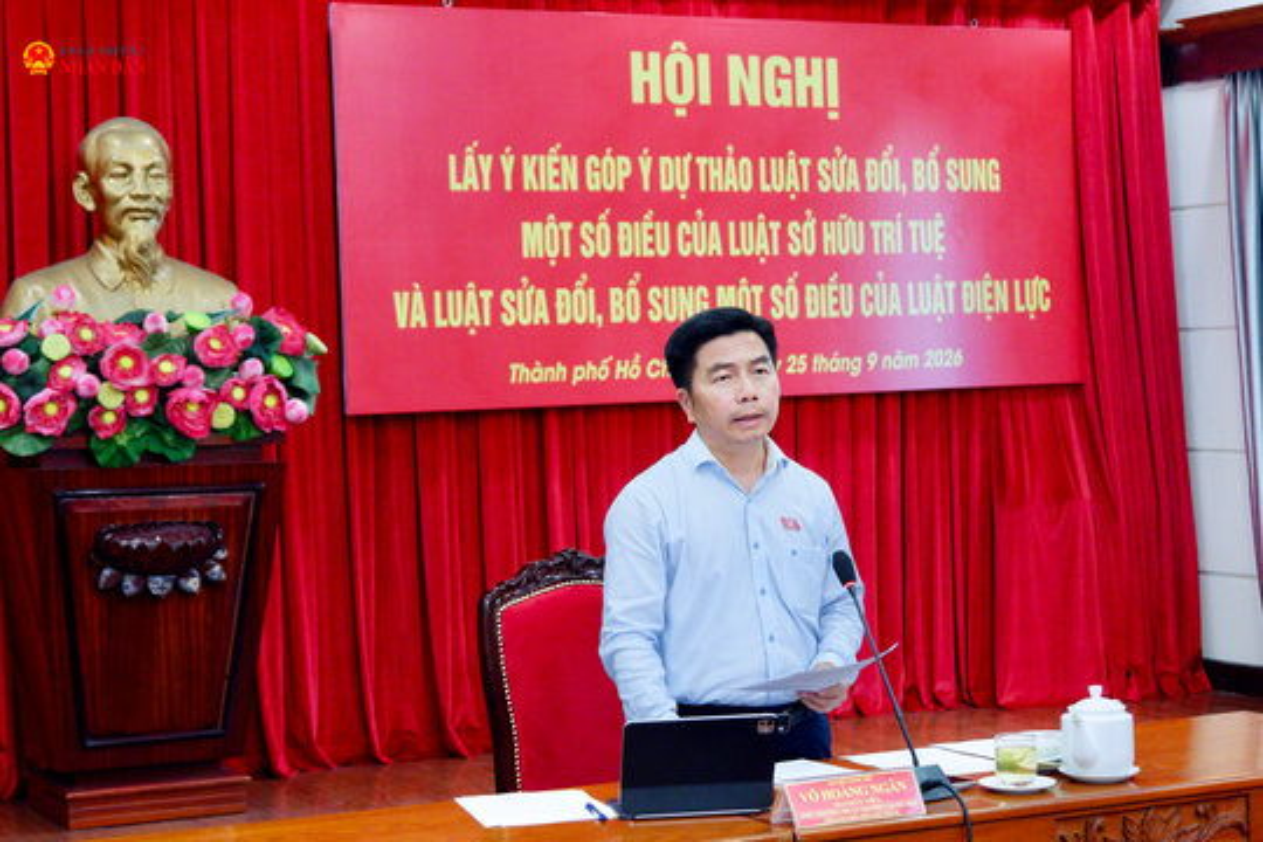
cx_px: 632
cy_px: 421
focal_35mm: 59
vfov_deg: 23.0
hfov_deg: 33.9
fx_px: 2070
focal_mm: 39.3
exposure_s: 1/85
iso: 3200
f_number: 4
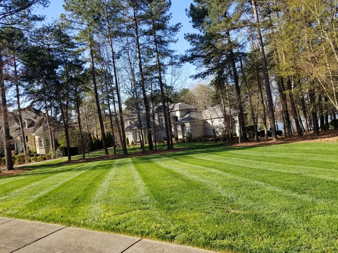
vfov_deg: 53.1
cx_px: 169
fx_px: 254
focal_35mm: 26
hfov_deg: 67.3
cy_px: 126
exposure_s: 1/1014
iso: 50
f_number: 1.7
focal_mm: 4.25
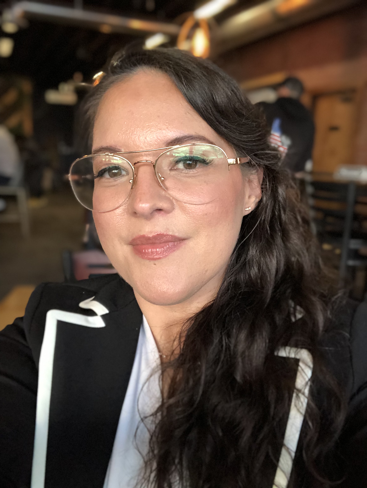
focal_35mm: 32
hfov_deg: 44.2
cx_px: 184
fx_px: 452
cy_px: 244
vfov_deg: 56.8
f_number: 2.2
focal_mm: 2.87
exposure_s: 1/30
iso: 125
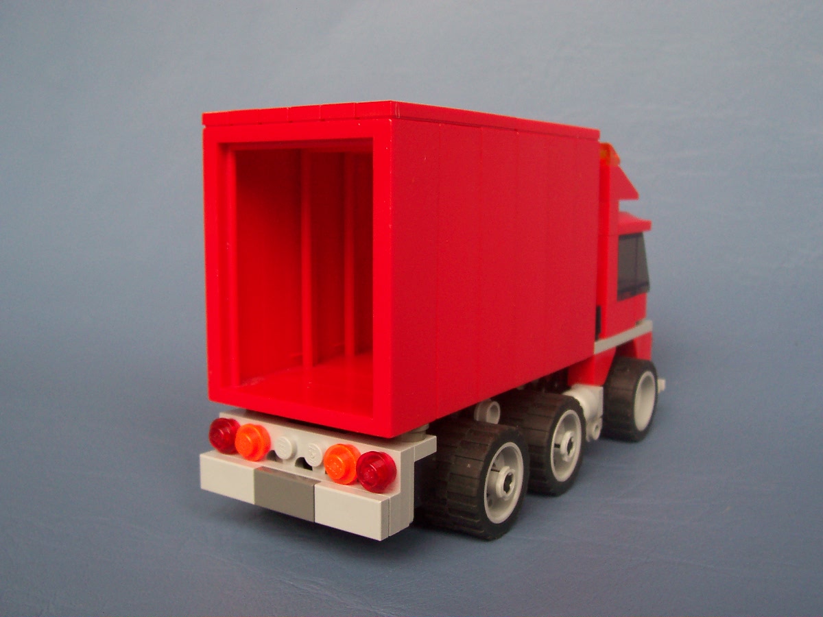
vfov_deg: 38.7
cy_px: 308
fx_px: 880
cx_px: 412
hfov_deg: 50.1
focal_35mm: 37
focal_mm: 5.6
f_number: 2.8
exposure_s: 1/30
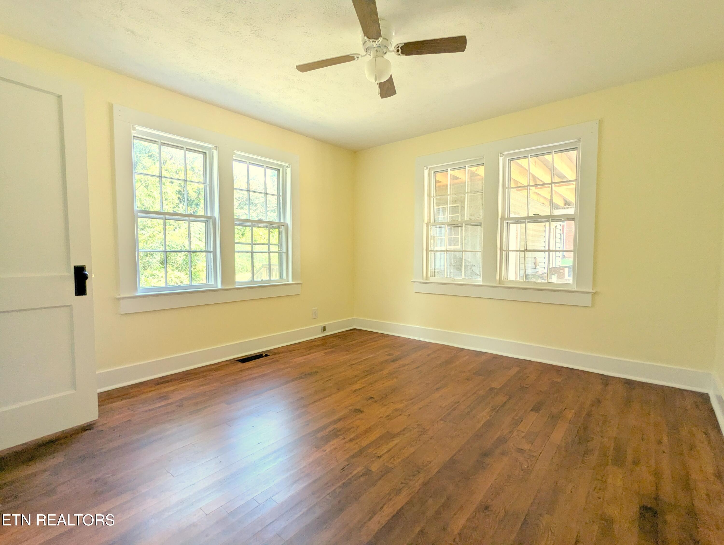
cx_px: 362
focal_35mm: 16
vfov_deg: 78.2
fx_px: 335
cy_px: 272
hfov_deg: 94.4
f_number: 2.2
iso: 56
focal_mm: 2.35
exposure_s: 1/130
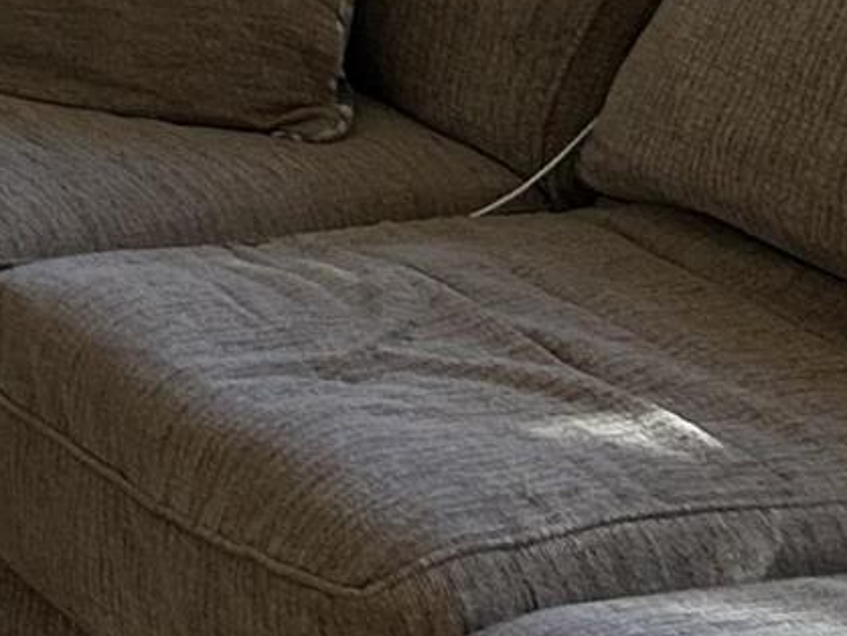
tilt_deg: -5.0
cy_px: -1029
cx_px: -1270
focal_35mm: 191
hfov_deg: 9.2
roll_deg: +0.2
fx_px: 4676
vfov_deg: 7.2
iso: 50
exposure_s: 1/120
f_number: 1.5
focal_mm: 5.7
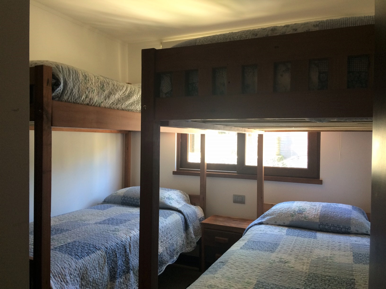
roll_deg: +0.9
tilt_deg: -2.2
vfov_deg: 48.2
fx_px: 323
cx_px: 193
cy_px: 144
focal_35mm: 29
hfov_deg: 61.7
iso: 100
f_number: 2.2
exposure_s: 1/33
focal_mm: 4.15
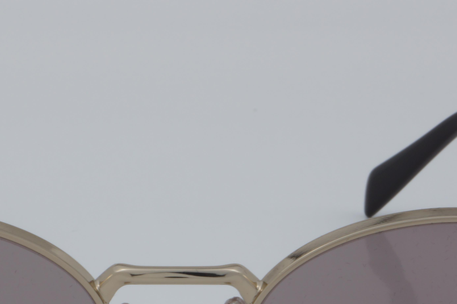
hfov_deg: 11.5
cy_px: 304
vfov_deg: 7.7
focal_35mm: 178
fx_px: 2260
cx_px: 170
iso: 100
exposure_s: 1/4
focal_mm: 55
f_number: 32
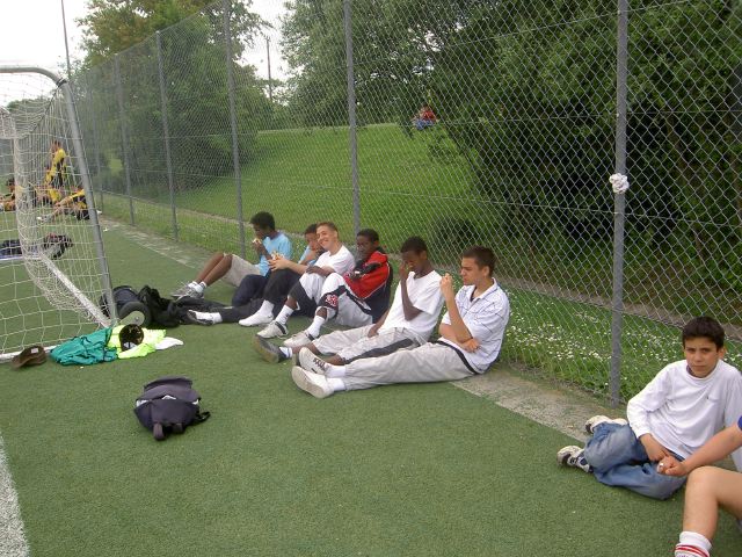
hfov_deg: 54.0
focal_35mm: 34
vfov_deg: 41.8
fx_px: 729
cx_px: 371
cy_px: 278
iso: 50
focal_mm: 5.6
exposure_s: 1/160
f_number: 4.7
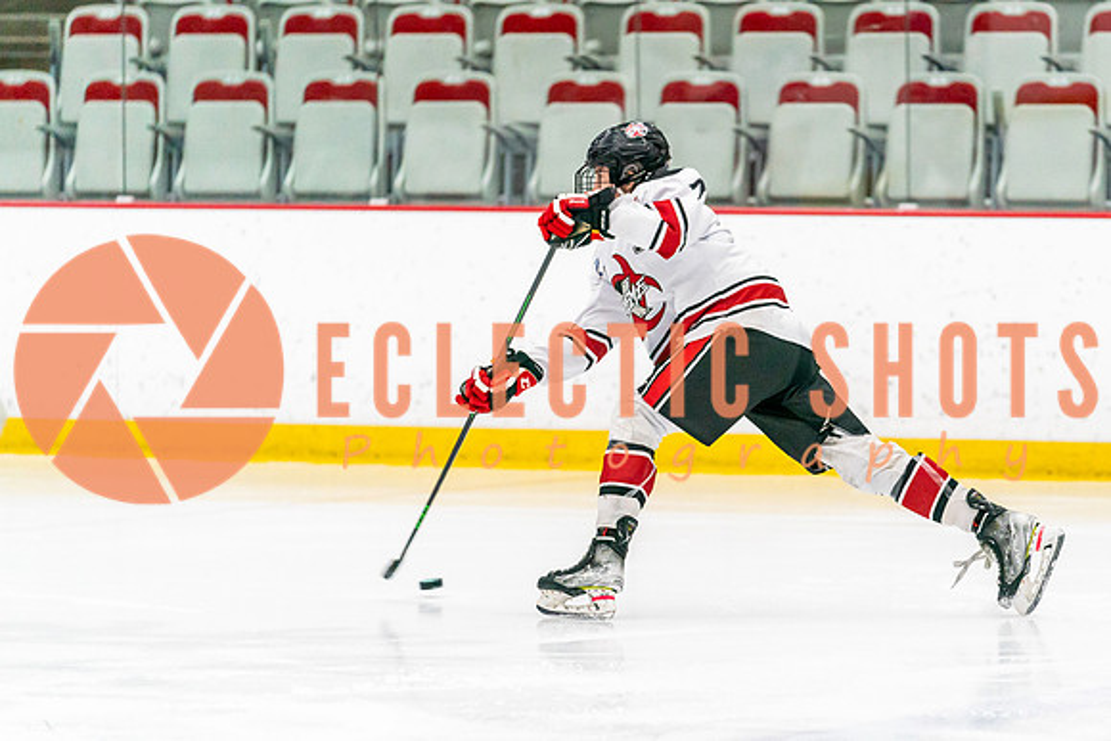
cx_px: 719
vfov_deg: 5.2
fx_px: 8175
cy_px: 413
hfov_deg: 7.8
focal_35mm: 265
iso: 3200
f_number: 2.8
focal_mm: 200
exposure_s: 1/1250
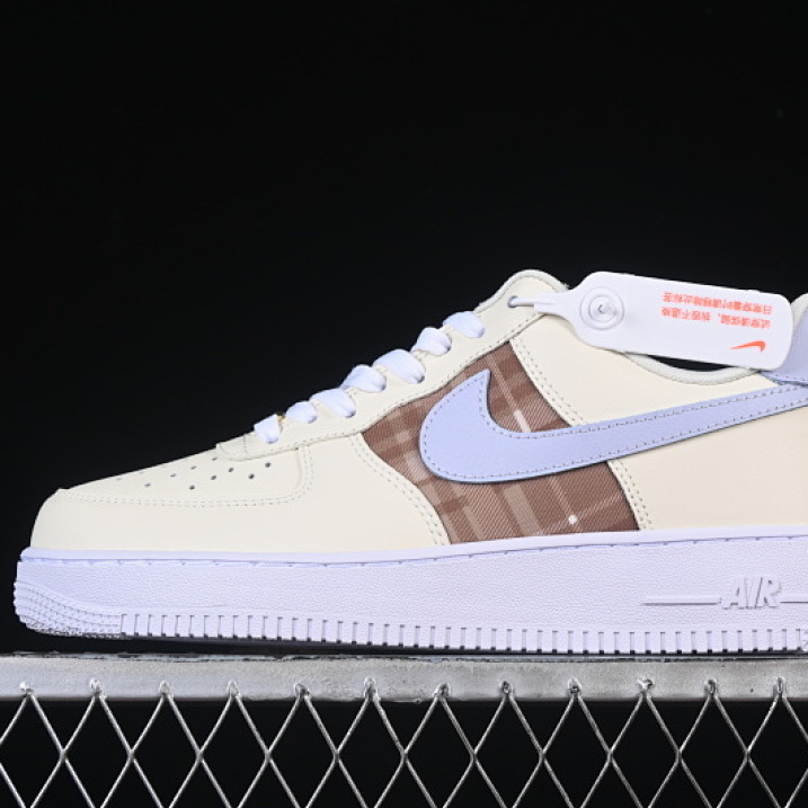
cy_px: 405
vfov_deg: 18.1
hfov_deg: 18.1
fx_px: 2535
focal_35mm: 96
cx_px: 447
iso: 160
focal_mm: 50
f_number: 8
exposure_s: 1/80
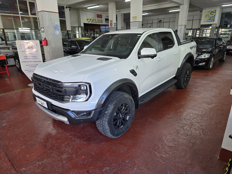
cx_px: 116
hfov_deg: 73.9
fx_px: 154
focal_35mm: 23
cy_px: 87
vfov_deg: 58.9
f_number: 1.7
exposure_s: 1/100
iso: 200
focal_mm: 6.3
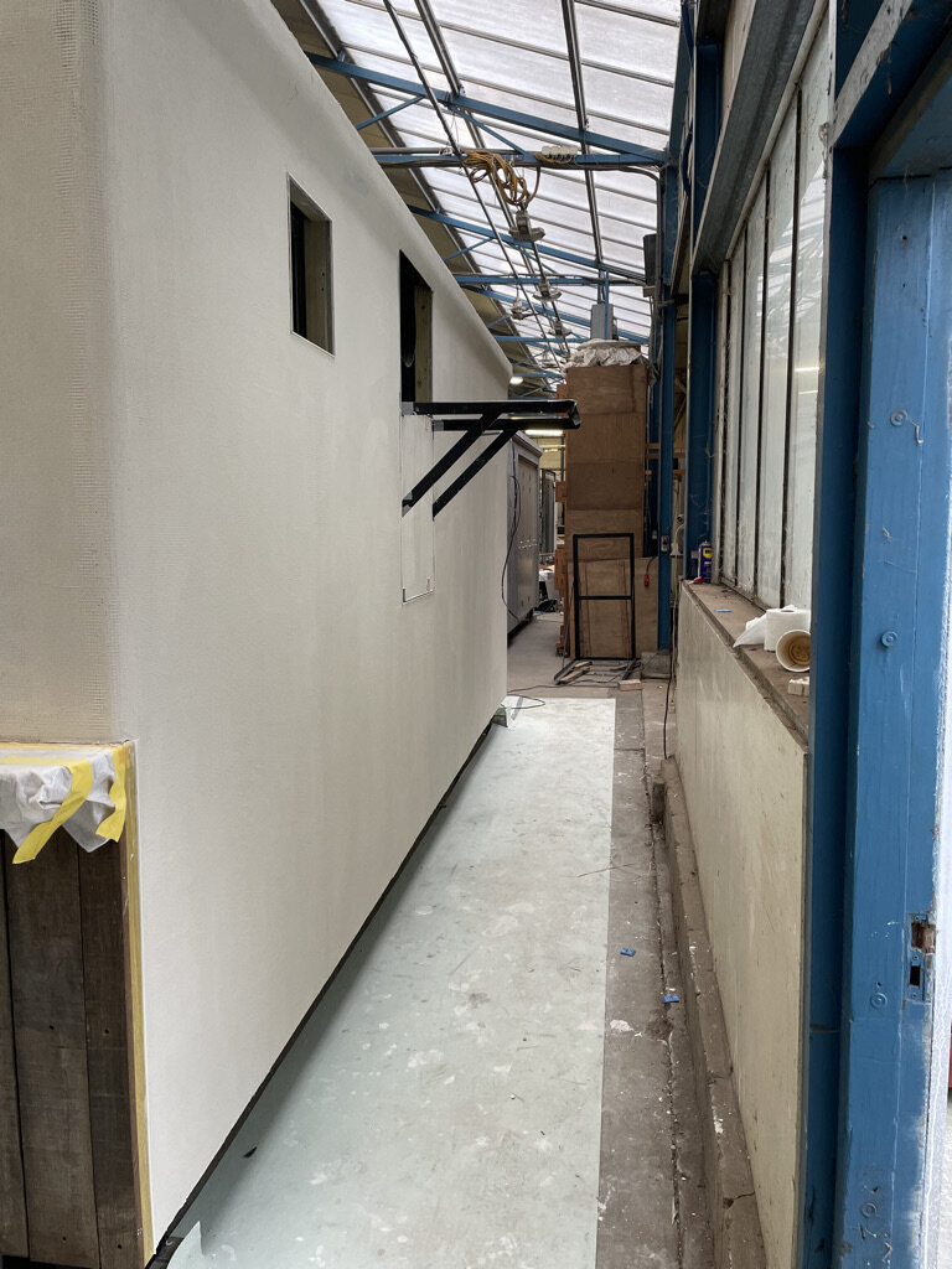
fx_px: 953
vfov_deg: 67.3
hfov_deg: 53.1
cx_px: 476
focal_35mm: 26
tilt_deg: -6.5
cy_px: 634
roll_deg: +0.9
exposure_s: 1/100
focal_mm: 4.2
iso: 80
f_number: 1.6
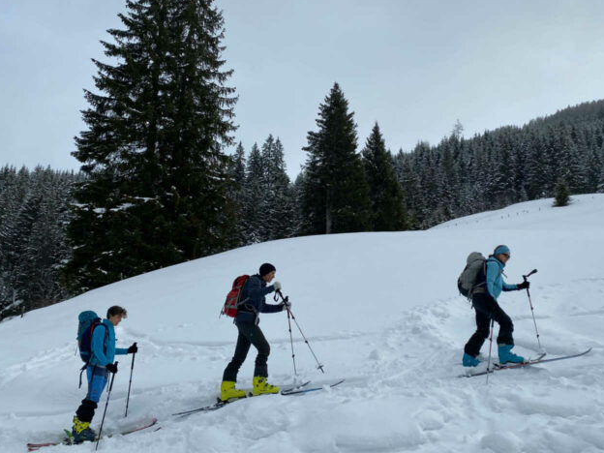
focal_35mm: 32
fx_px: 558
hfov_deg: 56.8
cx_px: 315
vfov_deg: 44.2
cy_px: 221
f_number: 1.8
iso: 32
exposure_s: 1/3401
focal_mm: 4.25
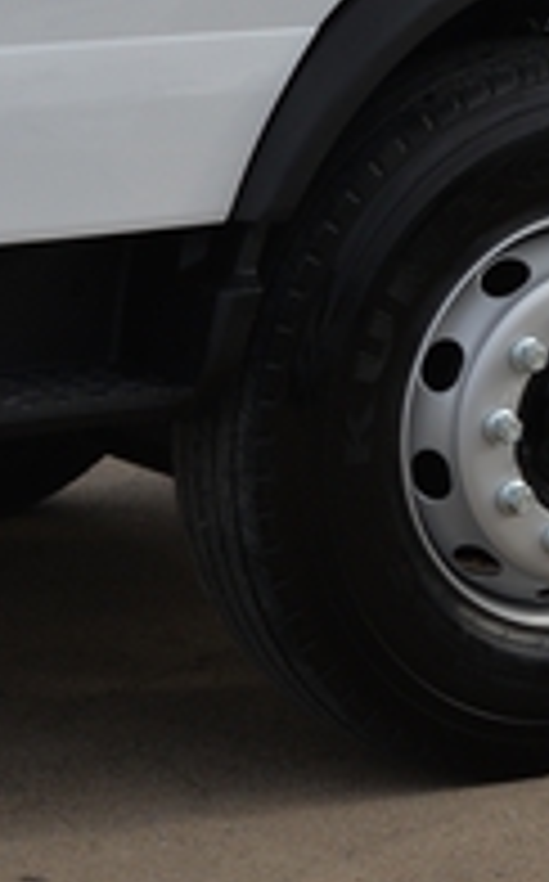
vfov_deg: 11.2
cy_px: -360
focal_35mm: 182
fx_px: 4370
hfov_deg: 6.9
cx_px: 1120
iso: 160
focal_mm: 34
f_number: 8
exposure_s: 1/250
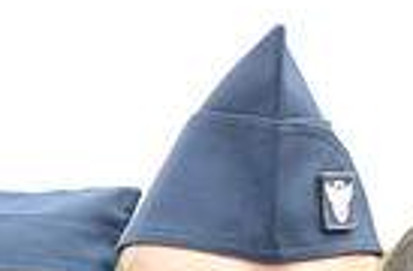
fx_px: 1817
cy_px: 539
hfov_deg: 12.8
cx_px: 386
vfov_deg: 8.1
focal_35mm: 159
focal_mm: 25
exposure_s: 1/250
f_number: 6.3
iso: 320
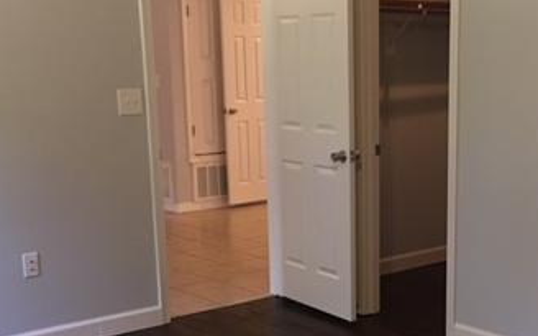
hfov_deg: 33.6
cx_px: 379
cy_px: 261
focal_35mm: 60
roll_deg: +1.5
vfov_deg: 21.4
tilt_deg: -12.9
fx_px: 880
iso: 125
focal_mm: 4.15
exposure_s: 1/30
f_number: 2.2
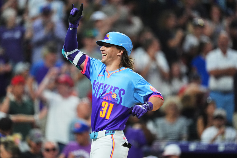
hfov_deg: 3.3
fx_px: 4060
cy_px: 80
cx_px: 120
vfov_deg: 2.2
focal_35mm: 617
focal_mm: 600
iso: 4000
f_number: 4
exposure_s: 1/2000
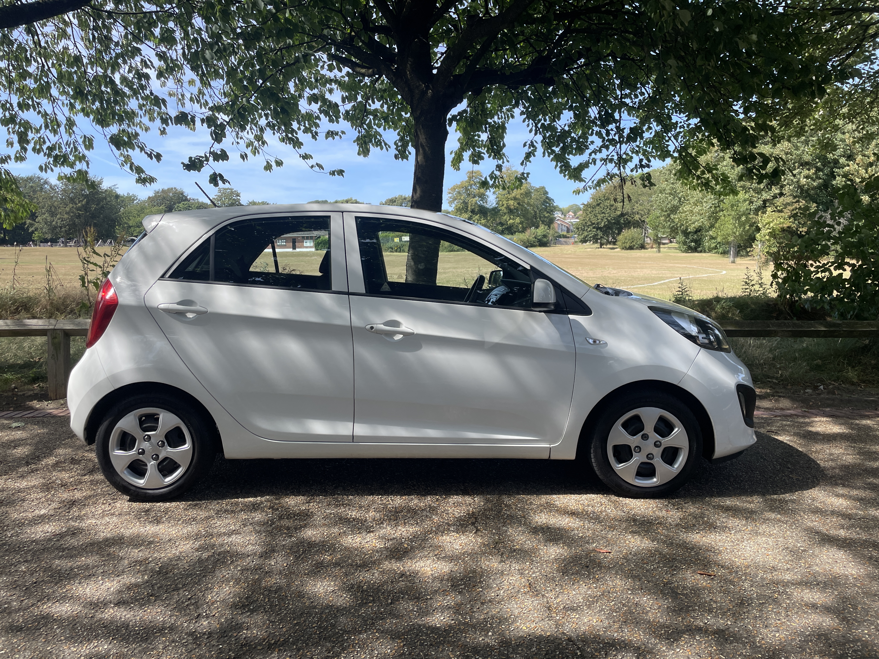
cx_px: 440
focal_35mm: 26
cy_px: 330
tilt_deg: -3.5
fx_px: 660
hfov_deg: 67.3
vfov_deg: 53.1
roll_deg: +0.8
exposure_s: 1/1182
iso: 32
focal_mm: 4.2
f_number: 1.6
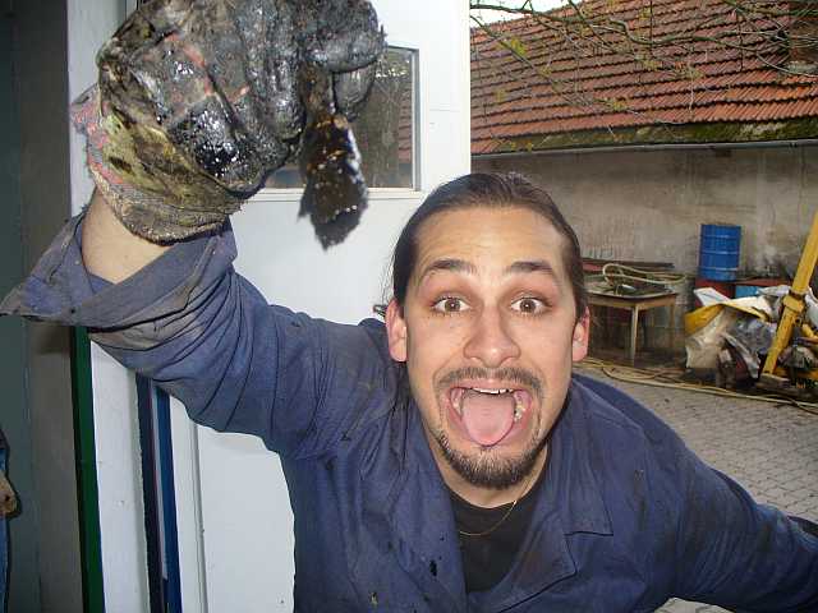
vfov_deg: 38.7
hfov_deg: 50.1
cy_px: 306
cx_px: 409
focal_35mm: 37
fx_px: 874
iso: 100
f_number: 2.8
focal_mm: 6.1
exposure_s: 1/60
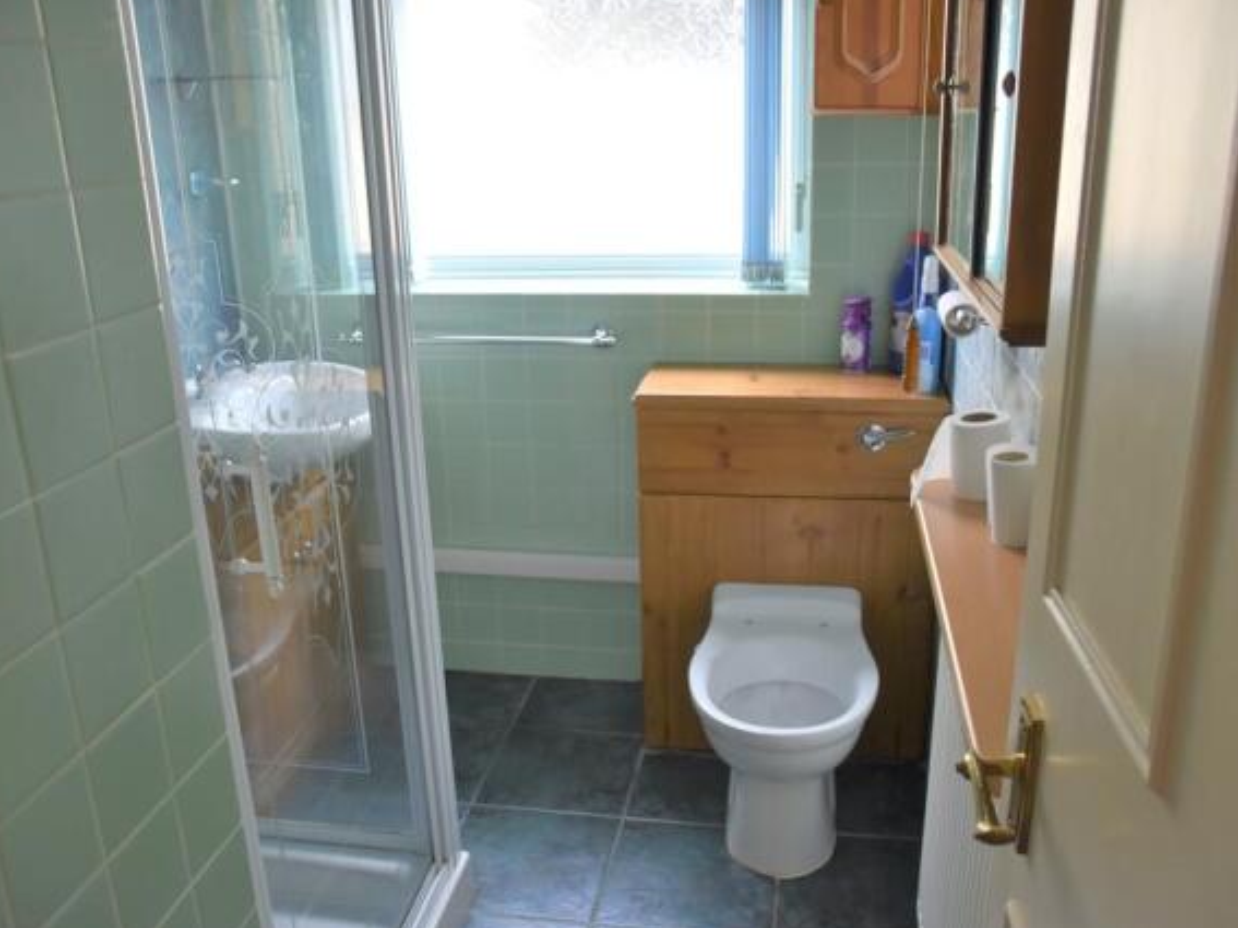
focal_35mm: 30
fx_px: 1073
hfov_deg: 60.0
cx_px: 626
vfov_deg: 46.8
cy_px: 457
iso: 720
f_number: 3.5
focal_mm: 18
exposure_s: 1/250
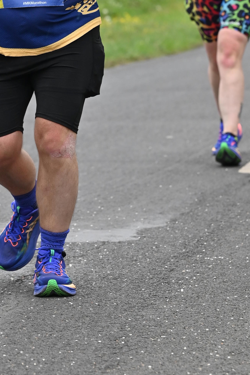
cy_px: 40
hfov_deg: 4.4
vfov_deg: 6.6
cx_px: 11
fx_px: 3272
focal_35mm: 314
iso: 900
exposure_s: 1/800
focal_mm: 140
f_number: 6.3
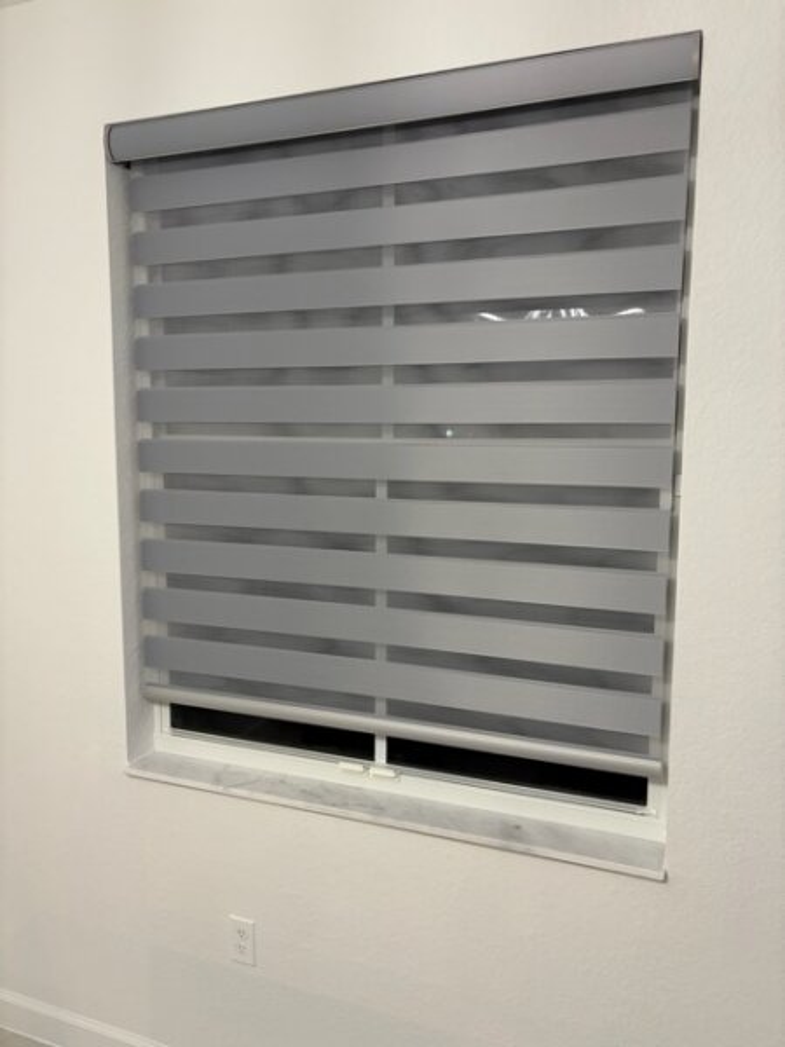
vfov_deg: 67.3
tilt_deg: -5.1
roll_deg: +0.9
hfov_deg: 53.1
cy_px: 524
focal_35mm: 26
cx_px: 392
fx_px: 786
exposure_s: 1/60
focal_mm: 5.96
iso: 80
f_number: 1.6
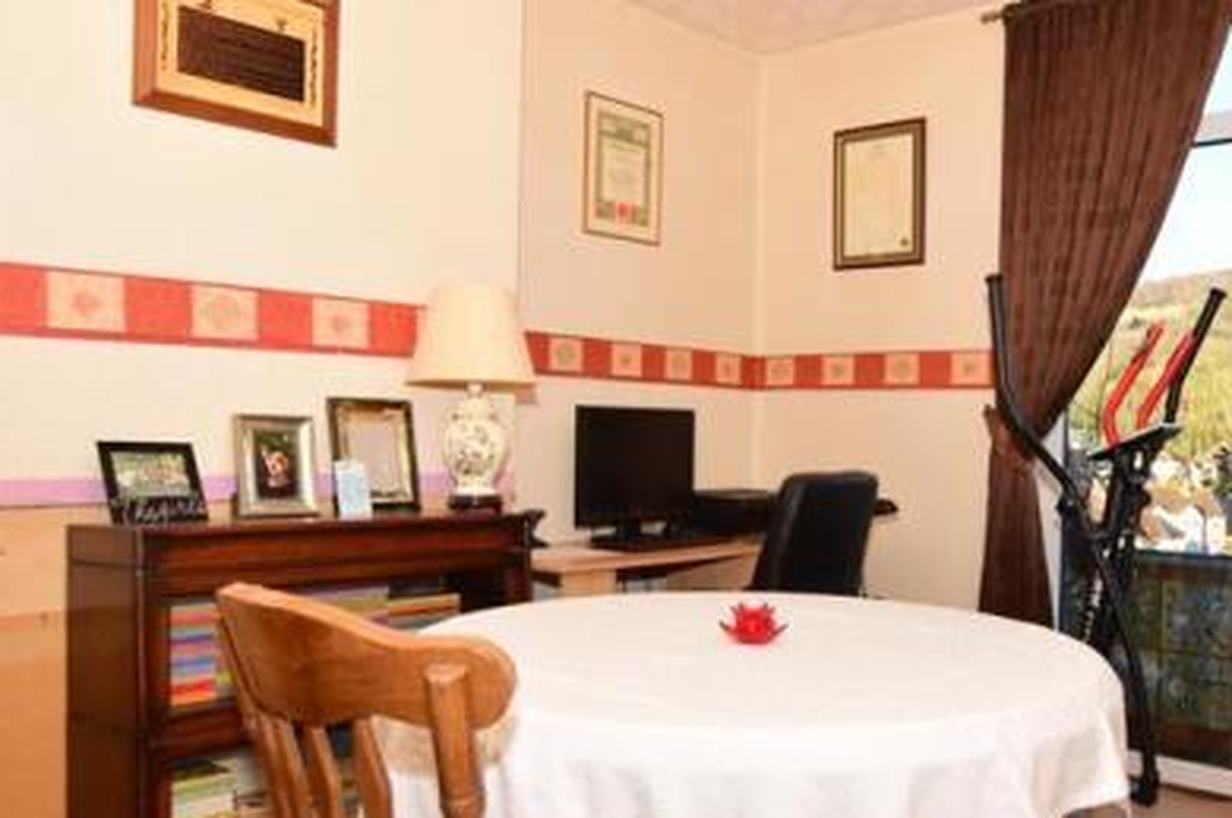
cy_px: 437
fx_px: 1123
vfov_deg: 40.0
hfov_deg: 56.8
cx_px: 768
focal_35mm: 33
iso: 400
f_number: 9
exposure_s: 1/200
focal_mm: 13
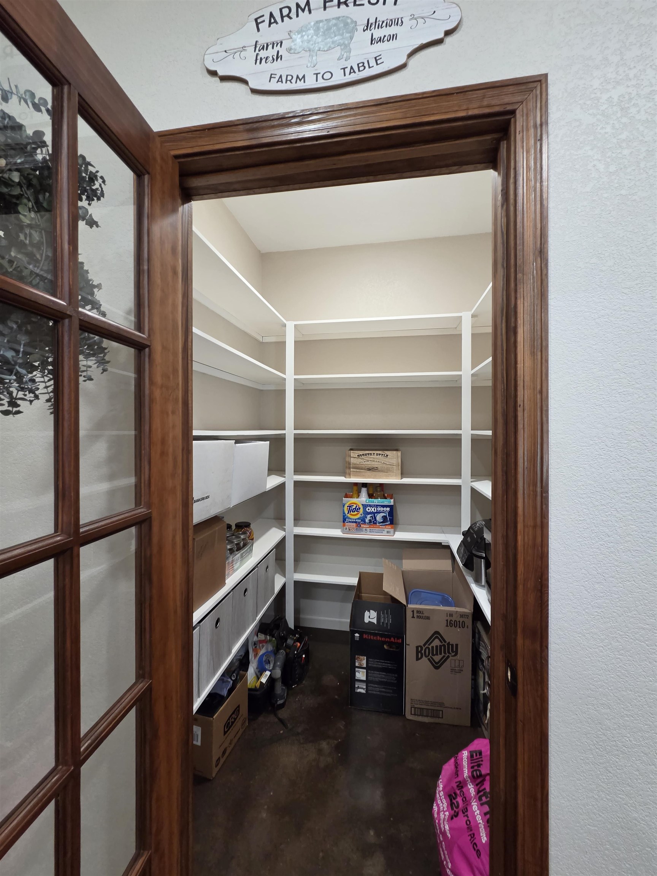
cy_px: 438
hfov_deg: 89.9
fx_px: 329
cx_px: 328
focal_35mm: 13
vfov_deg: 106.2
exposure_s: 1/60
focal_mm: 2.2
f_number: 2.2
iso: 400
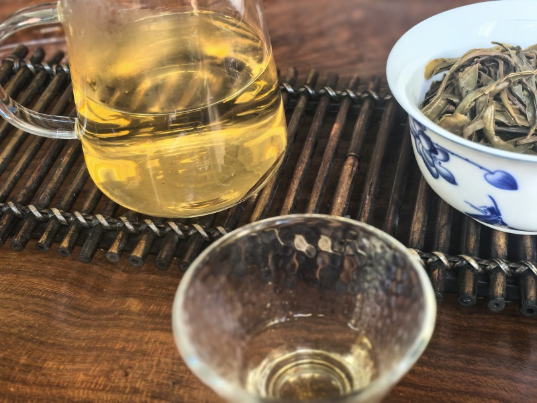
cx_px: 268
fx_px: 838
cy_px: 202
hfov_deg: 35.5
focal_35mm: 54
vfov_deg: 27.0
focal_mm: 5.75
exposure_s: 1/100
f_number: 2
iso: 250
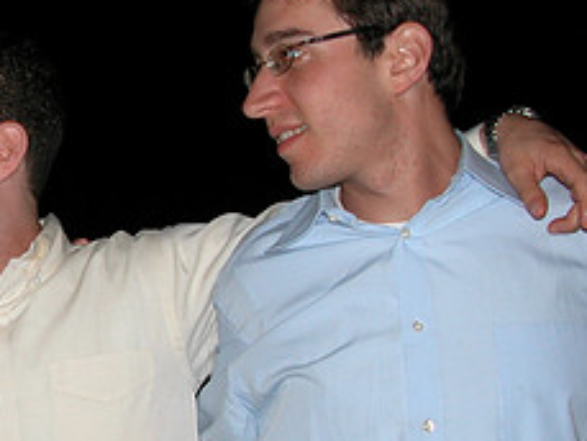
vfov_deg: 17.2
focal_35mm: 86
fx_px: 1459
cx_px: 5
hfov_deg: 21.9
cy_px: 276
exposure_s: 1/60
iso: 100
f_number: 2.8
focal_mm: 8.9
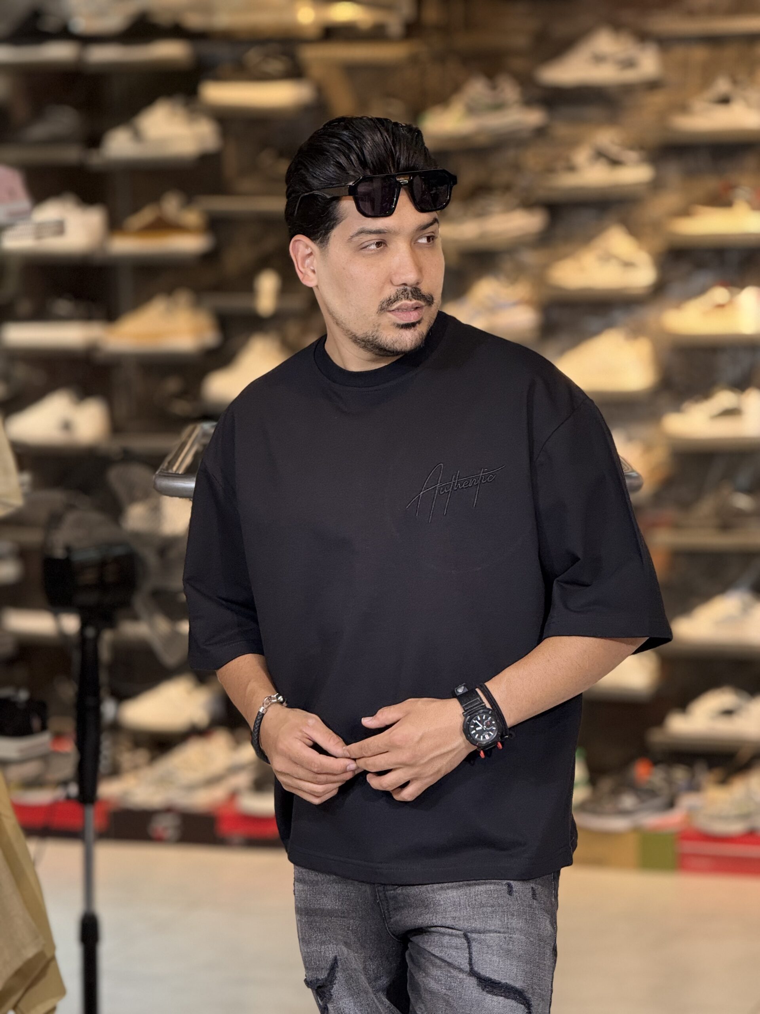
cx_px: 380
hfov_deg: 12.3
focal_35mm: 120
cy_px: 507
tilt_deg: -4.3
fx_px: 3513
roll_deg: +0.1
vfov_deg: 16.4
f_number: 2.8
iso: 250
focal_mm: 15.66
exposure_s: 1/100
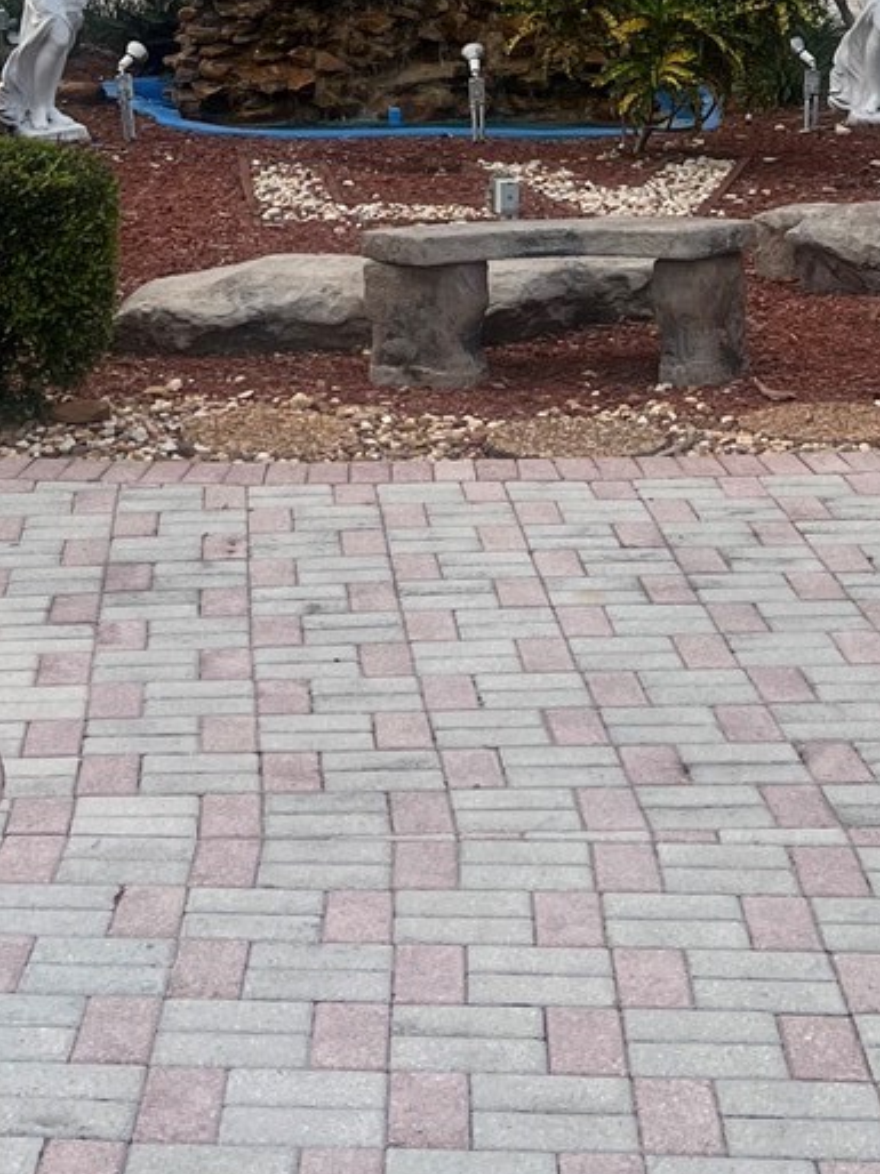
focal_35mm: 81
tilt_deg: +1.7
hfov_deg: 18.2
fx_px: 2748
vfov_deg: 22.4
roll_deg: -0.5
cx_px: 329
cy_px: -199
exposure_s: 1/1048
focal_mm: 5.7
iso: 50
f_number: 1.5
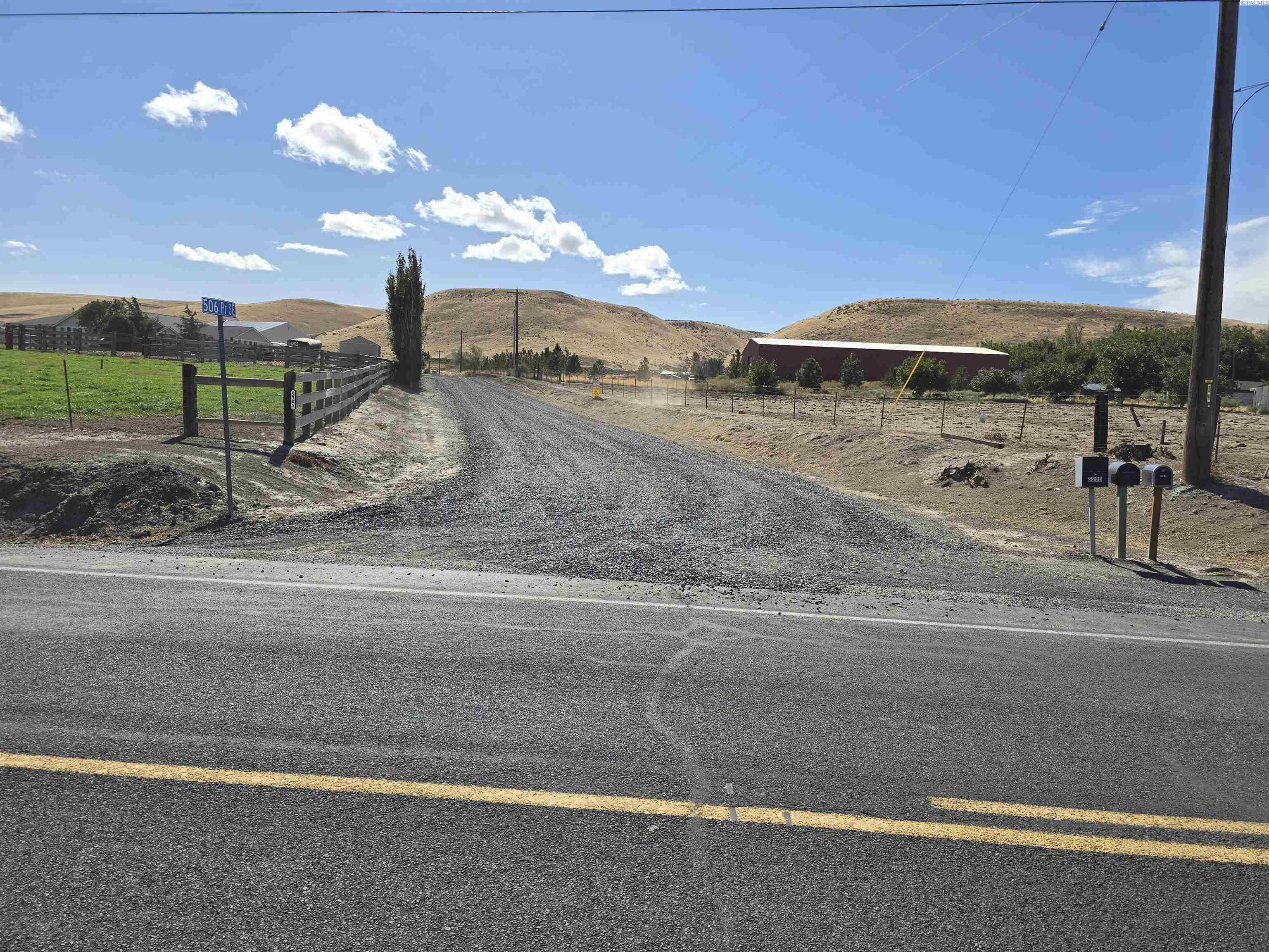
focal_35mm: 23
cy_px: 476
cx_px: 634
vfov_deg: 58.9
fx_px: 843
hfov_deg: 73.9
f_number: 1.7
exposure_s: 1/1160
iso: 12
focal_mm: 6.3
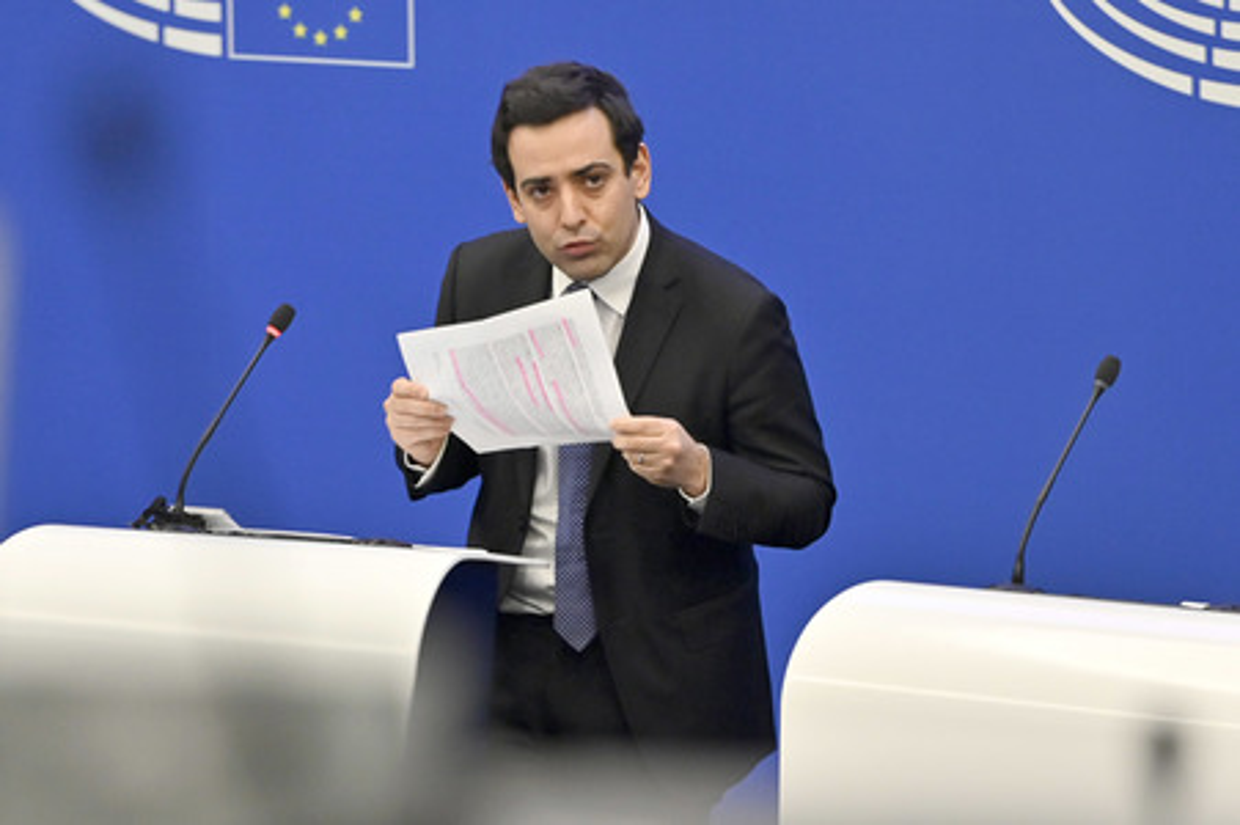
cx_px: 620
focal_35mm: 170
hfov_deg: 12.1
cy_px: 412
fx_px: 5851
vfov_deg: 8.1
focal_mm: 170
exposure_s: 1/400
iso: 1250
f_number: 2.8
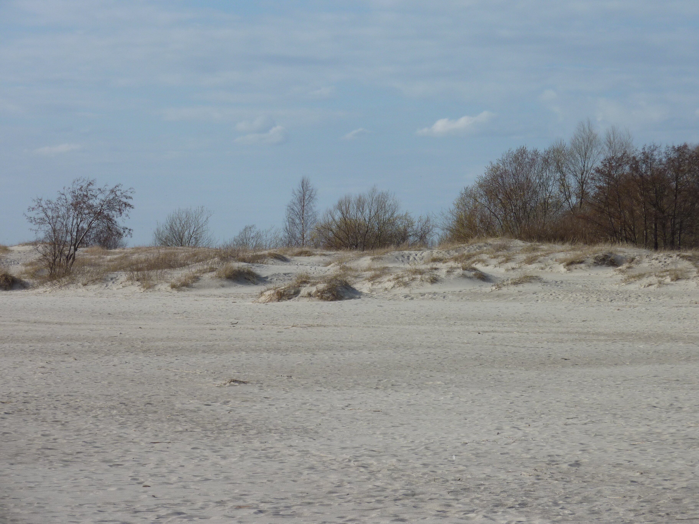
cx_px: 350
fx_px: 2968
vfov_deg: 10.1
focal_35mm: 147
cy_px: 262
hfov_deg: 13.4
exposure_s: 1/800
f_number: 5.6
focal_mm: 24.1
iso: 80
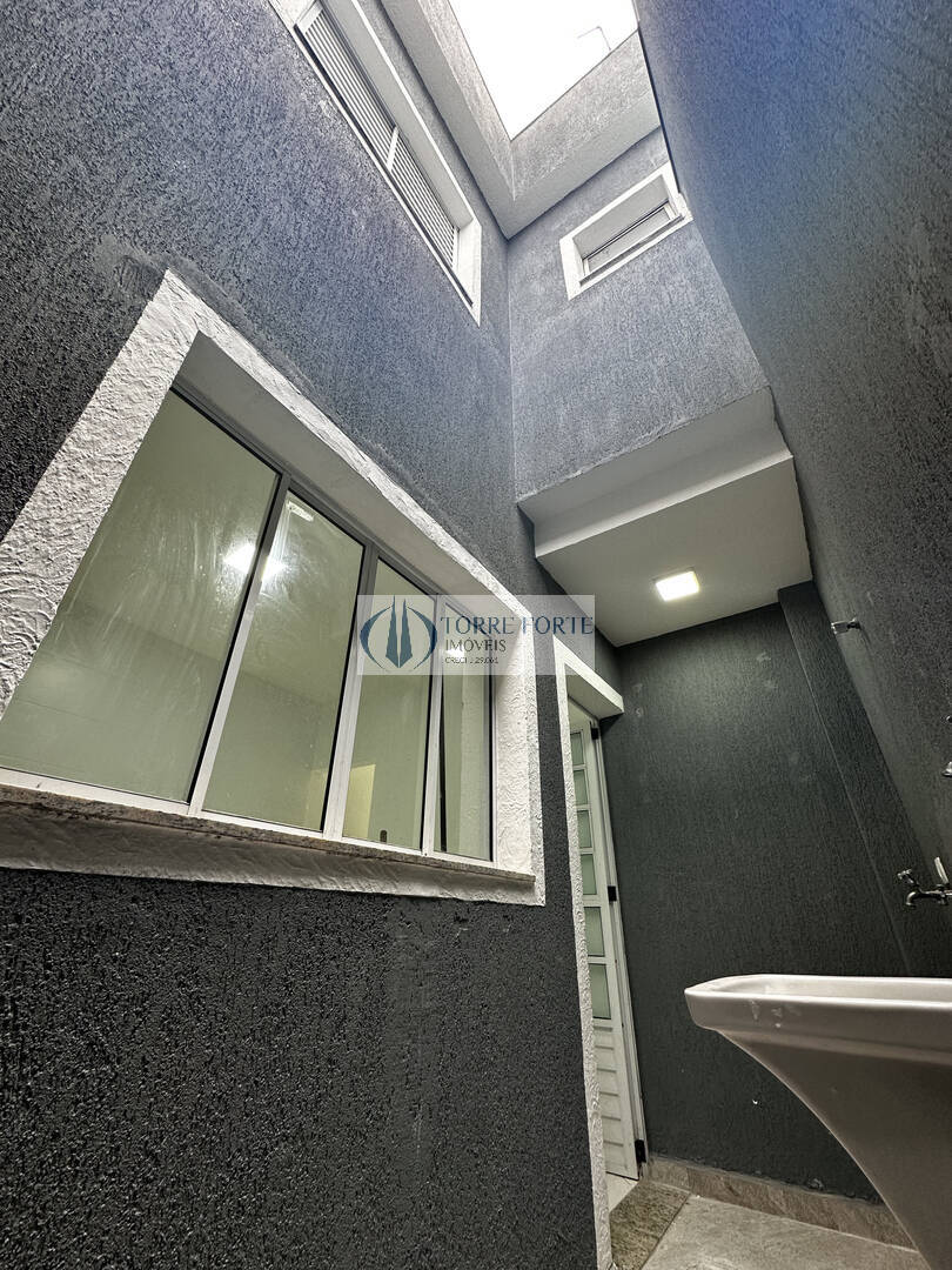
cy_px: 635
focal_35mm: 14
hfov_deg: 85.7
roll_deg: -0.9
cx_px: 476
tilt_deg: +28.7
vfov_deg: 102.1
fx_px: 513
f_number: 2.2
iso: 160
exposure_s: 1/120
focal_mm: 2.22
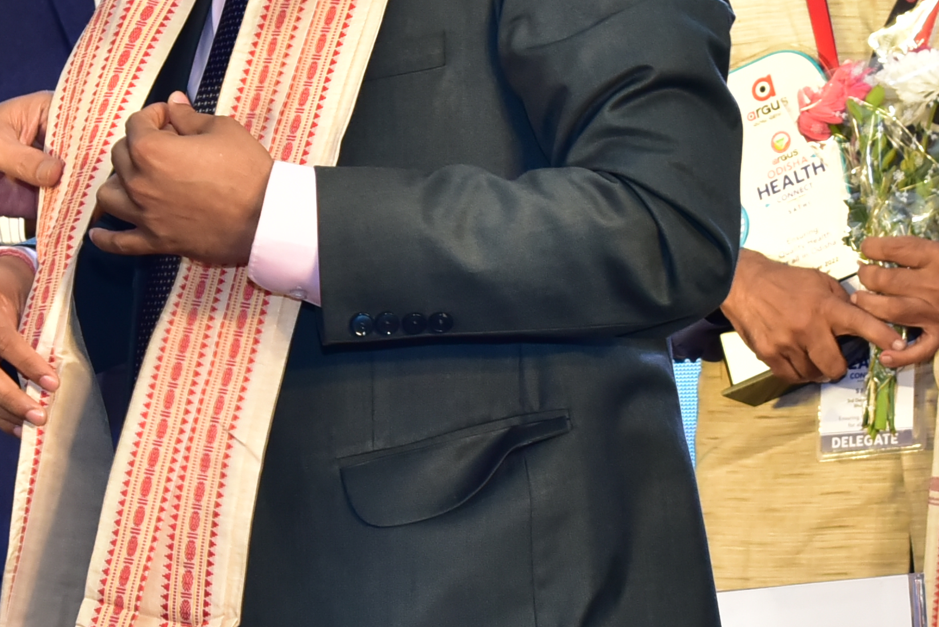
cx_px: 147
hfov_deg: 10.8
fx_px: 4958
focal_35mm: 190
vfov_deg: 7.2
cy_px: -28
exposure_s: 1/200
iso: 1250
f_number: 6.3
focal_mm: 52
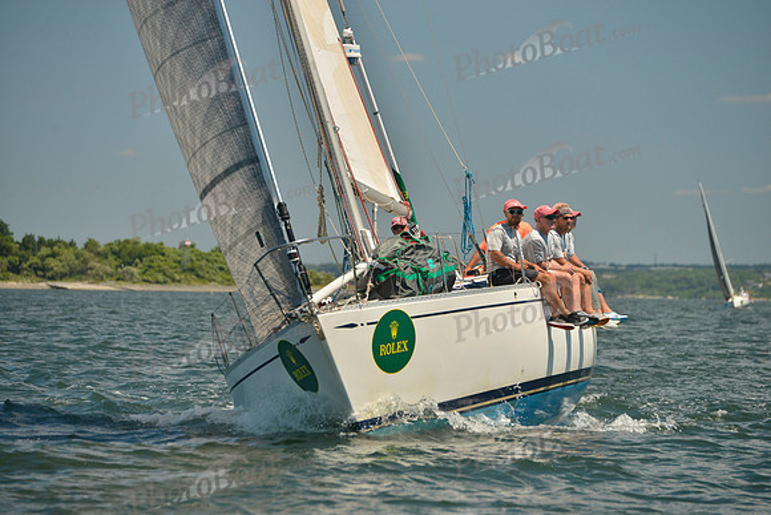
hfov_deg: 10.3
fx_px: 4284
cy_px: 258
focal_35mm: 200
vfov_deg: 6.9
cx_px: 386
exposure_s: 1/800
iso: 280
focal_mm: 200
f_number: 7.1
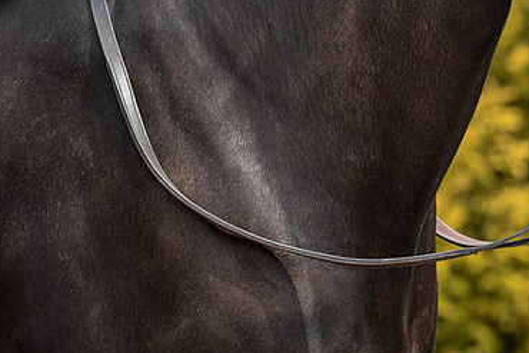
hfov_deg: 4.5
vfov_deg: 3.0
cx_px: 703
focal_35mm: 452
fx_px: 6644
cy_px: -77
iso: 100
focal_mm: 120
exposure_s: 1/800
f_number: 3.2
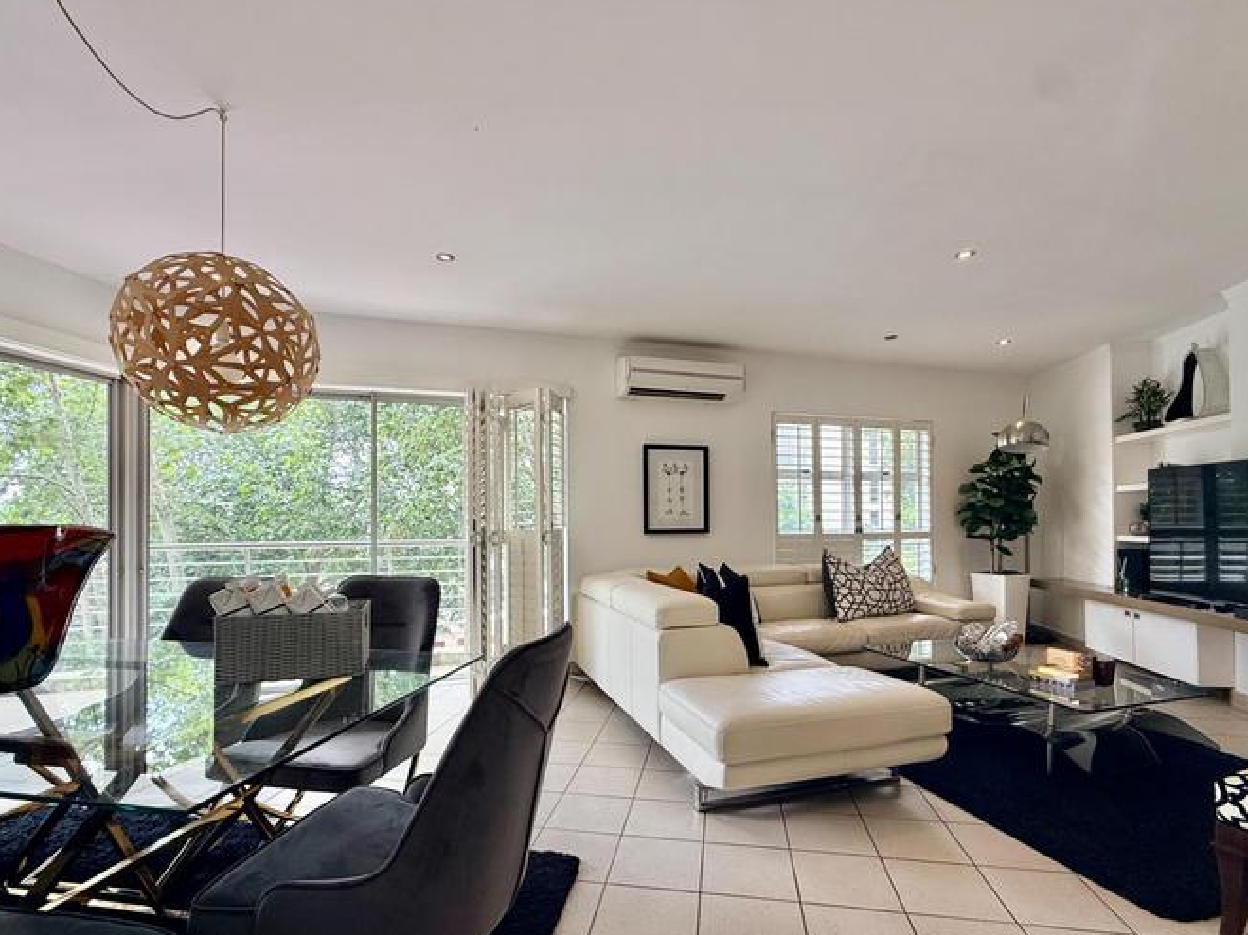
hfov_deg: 91.0
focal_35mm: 17
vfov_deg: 74.5
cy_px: 517
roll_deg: +0.6
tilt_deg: +0.9
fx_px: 613
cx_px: 625
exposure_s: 1/99
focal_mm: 2.22
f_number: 2.2
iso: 80
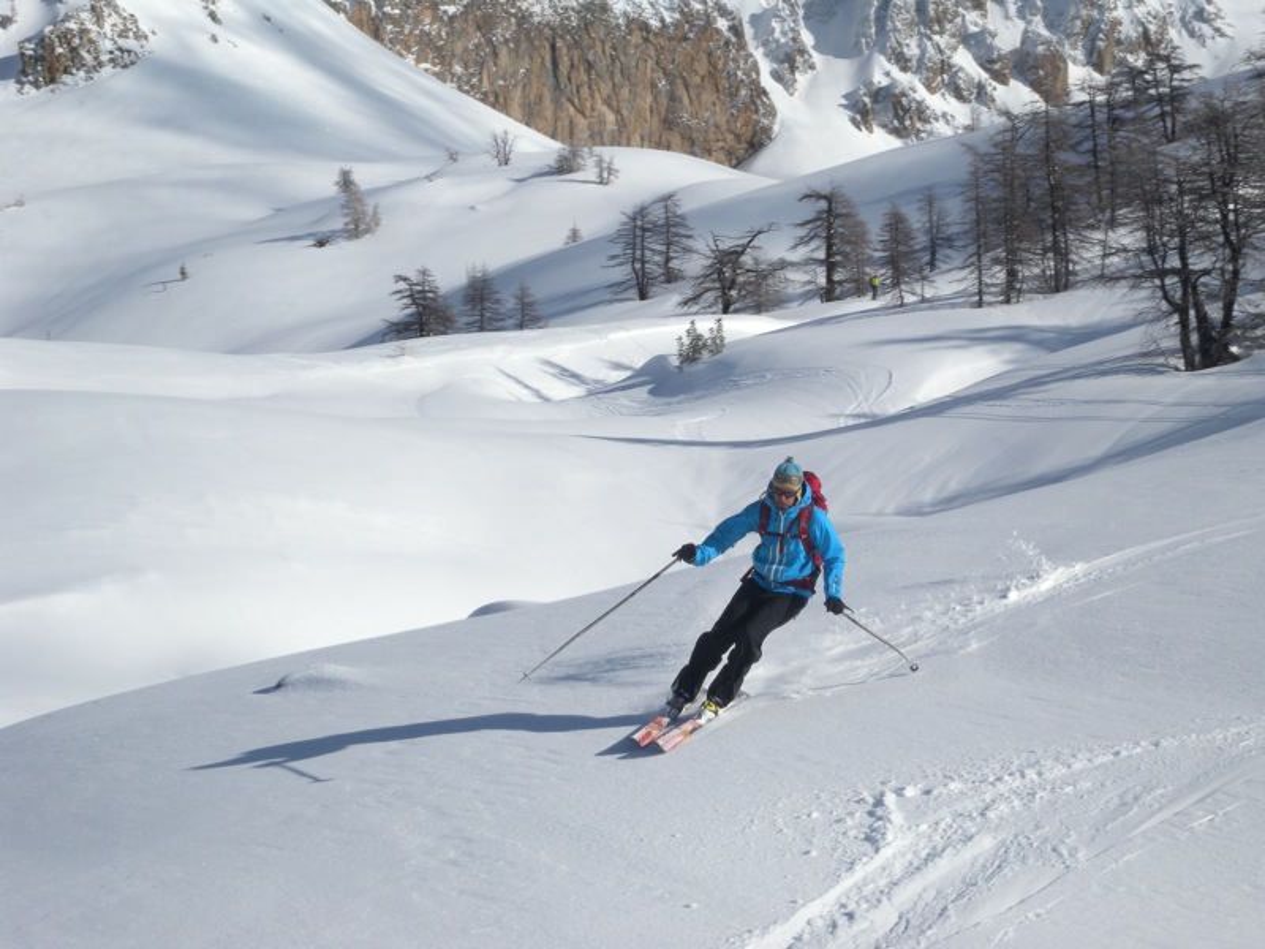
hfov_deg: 23.0
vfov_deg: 17.4
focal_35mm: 85
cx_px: 632
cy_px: 474
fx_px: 3106
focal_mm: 18.3
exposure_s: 1/415
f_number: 7.4
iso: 64
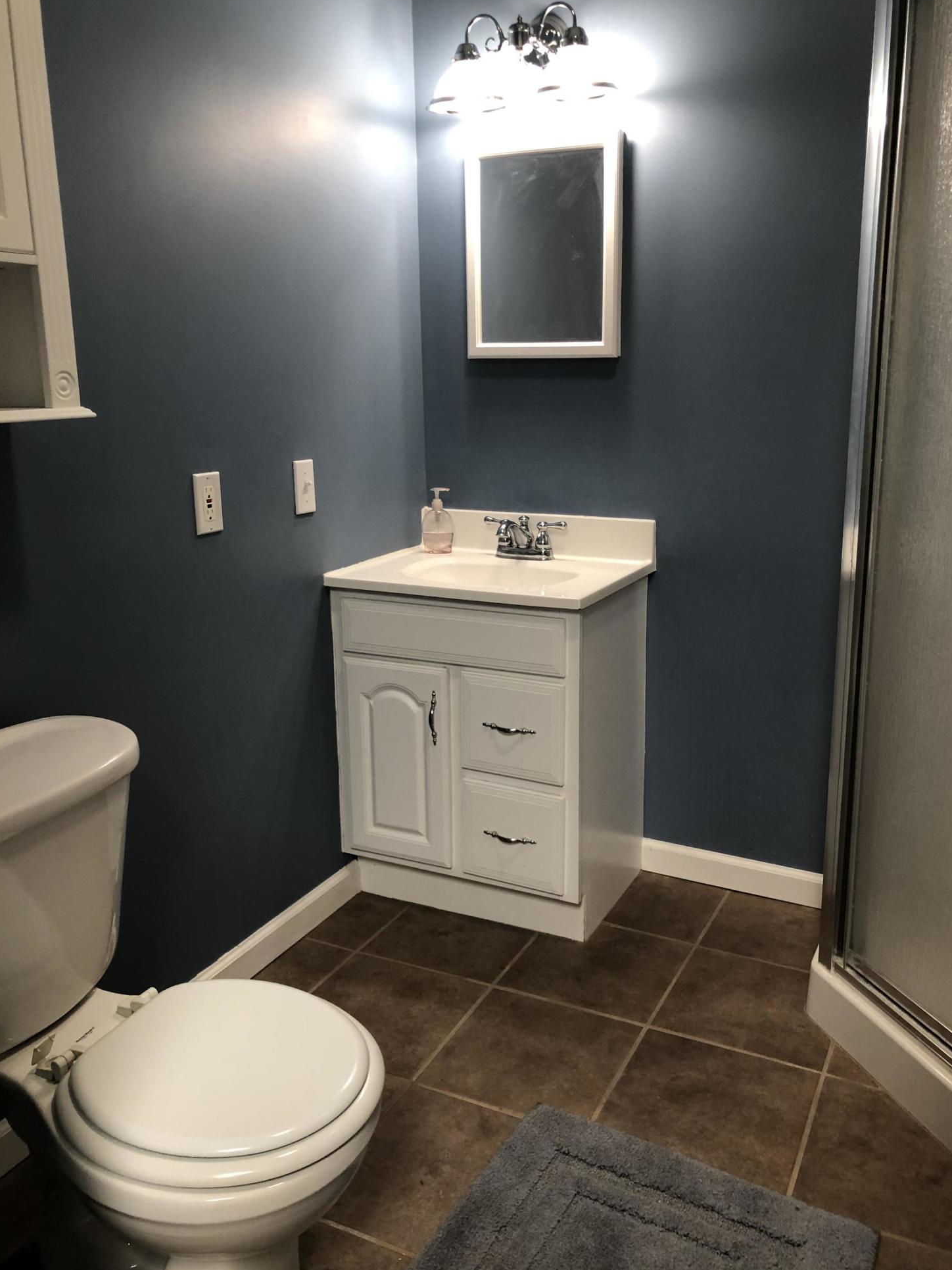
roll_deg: +1.3
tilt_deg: -11.9
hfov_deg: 48.2
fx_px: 1064
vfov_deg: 61.7
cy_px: 616
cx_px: 490
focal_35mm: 29
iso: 40
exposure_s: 1/15
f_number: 1.8
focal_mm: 4
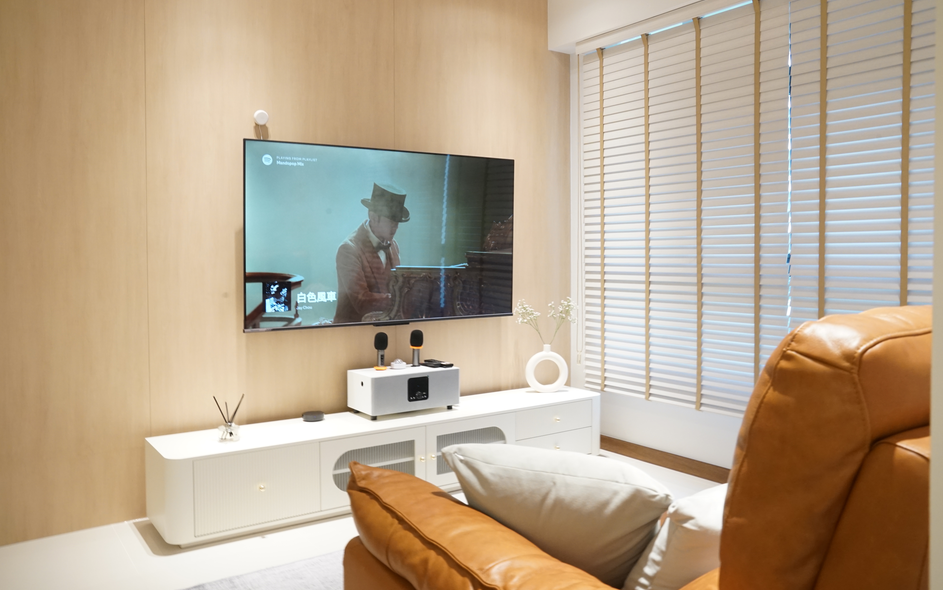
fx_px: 745
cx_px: 479
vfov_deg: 43.1
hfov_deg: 64.6
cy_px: 272
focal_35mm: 29
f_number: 13
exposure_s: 1/10
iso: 2000
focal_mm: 28
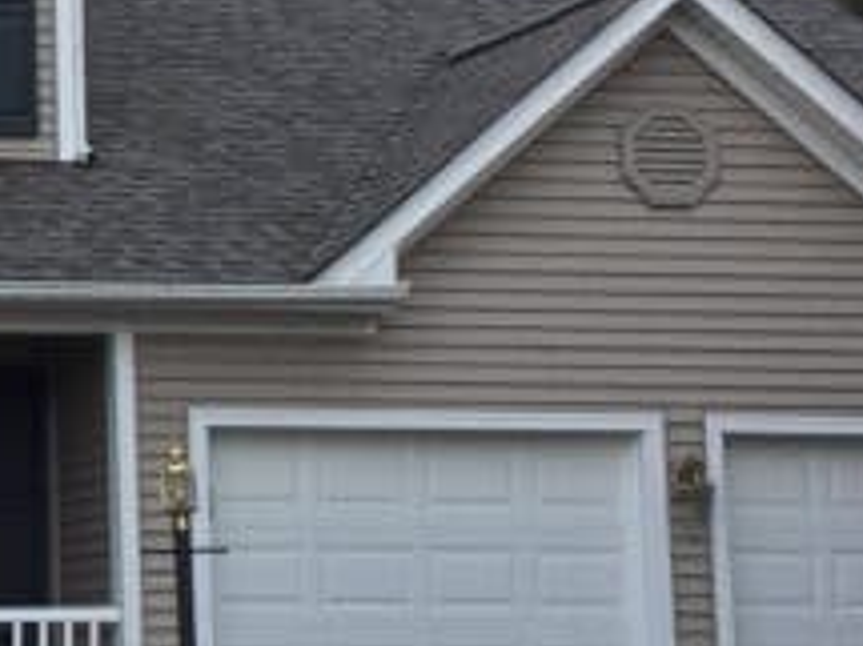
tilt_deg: +7.4
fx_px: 3439
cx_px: -421
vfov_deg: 10.7
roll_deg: -0.9
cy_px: 205
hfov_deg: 13.5
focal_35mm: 138
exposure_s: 1/247
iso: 32
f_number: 2.2
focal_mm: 4.15
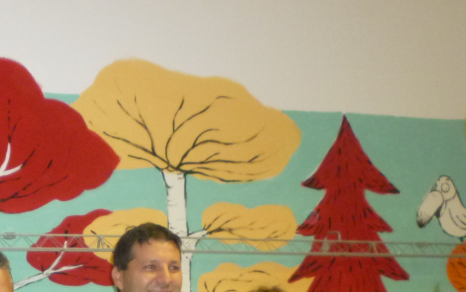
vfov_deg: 15.9
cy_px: 423
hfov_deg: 25.9
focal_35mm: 76
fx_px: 965
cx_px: 8
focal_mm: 5.2
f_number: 3.3
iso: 320
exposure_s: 1/30
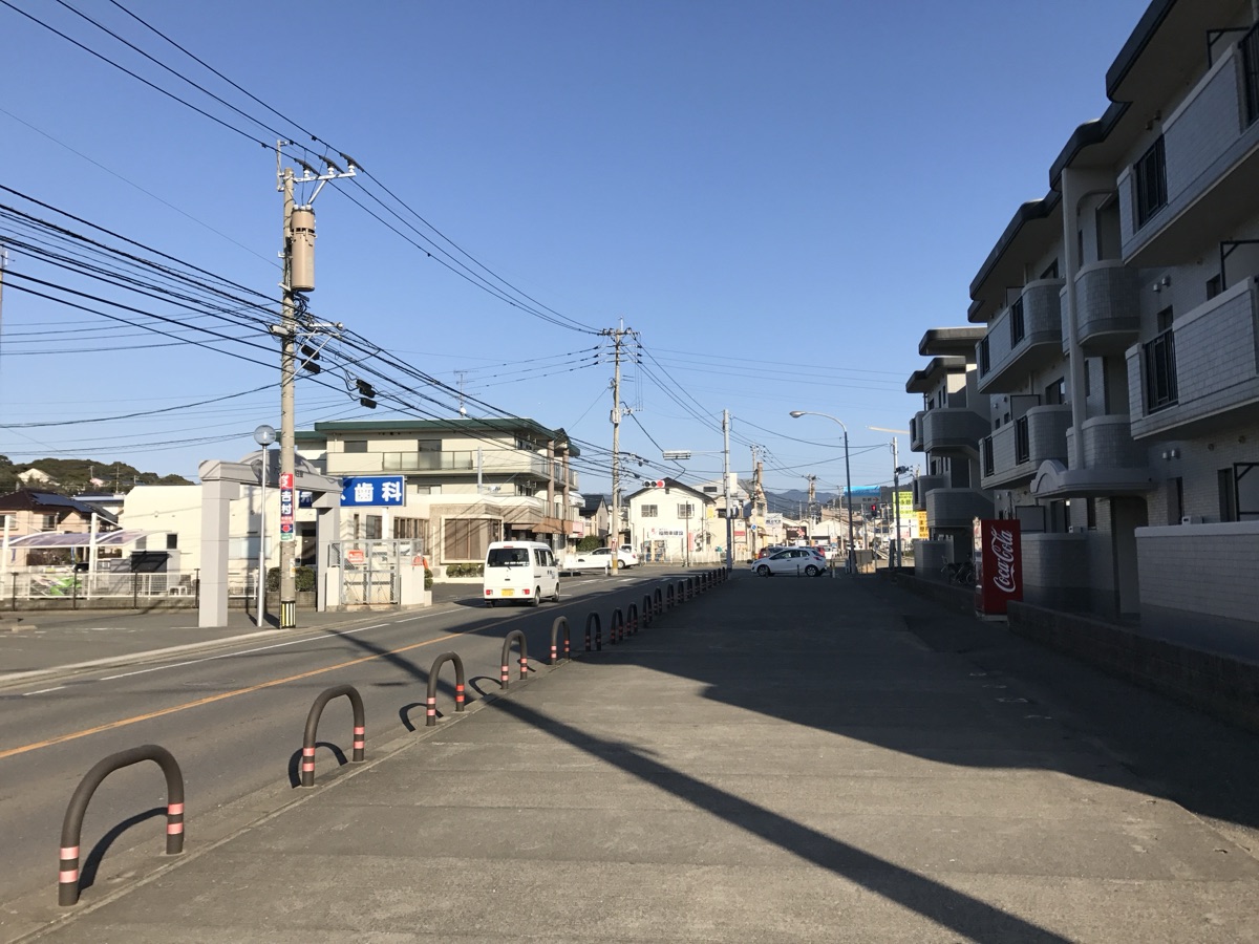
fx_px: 1018
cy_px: 472
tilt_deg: +5.7
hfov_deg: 63.4
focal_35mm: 28
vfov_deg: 49.7
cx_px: 630
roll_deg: +0.8
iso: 20
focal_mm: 3.99
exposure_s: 1/2591
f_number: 1.8
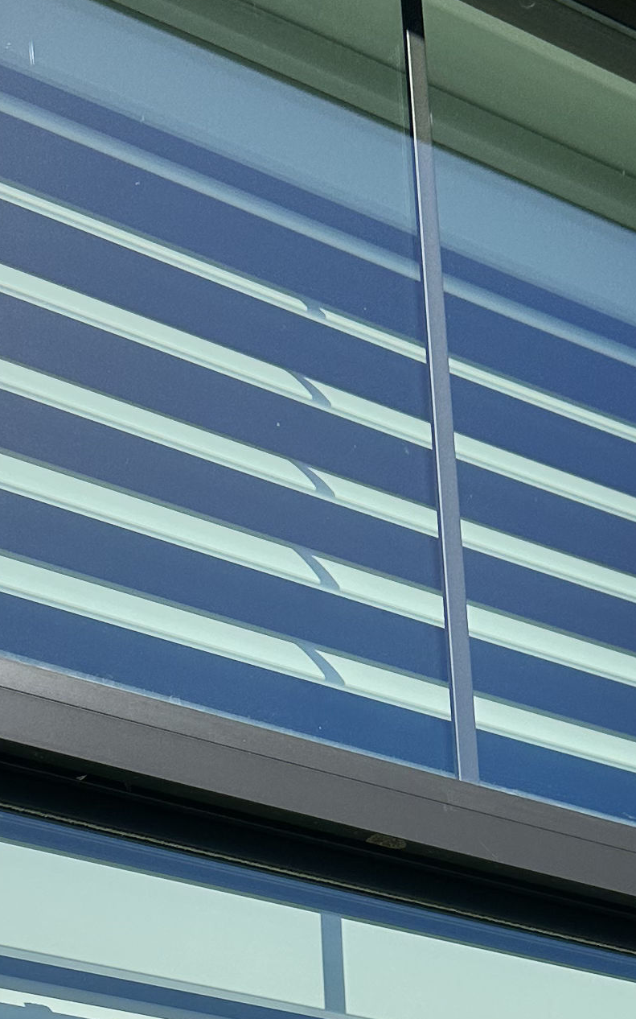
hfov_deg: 16.1
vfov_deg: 24.3
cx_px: 434
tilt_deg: +24.1
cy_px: 1025
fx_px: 2247
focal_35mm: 81
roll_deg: +1.7
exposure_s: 1/10753
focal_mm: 6.86
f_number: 1.78
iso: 80
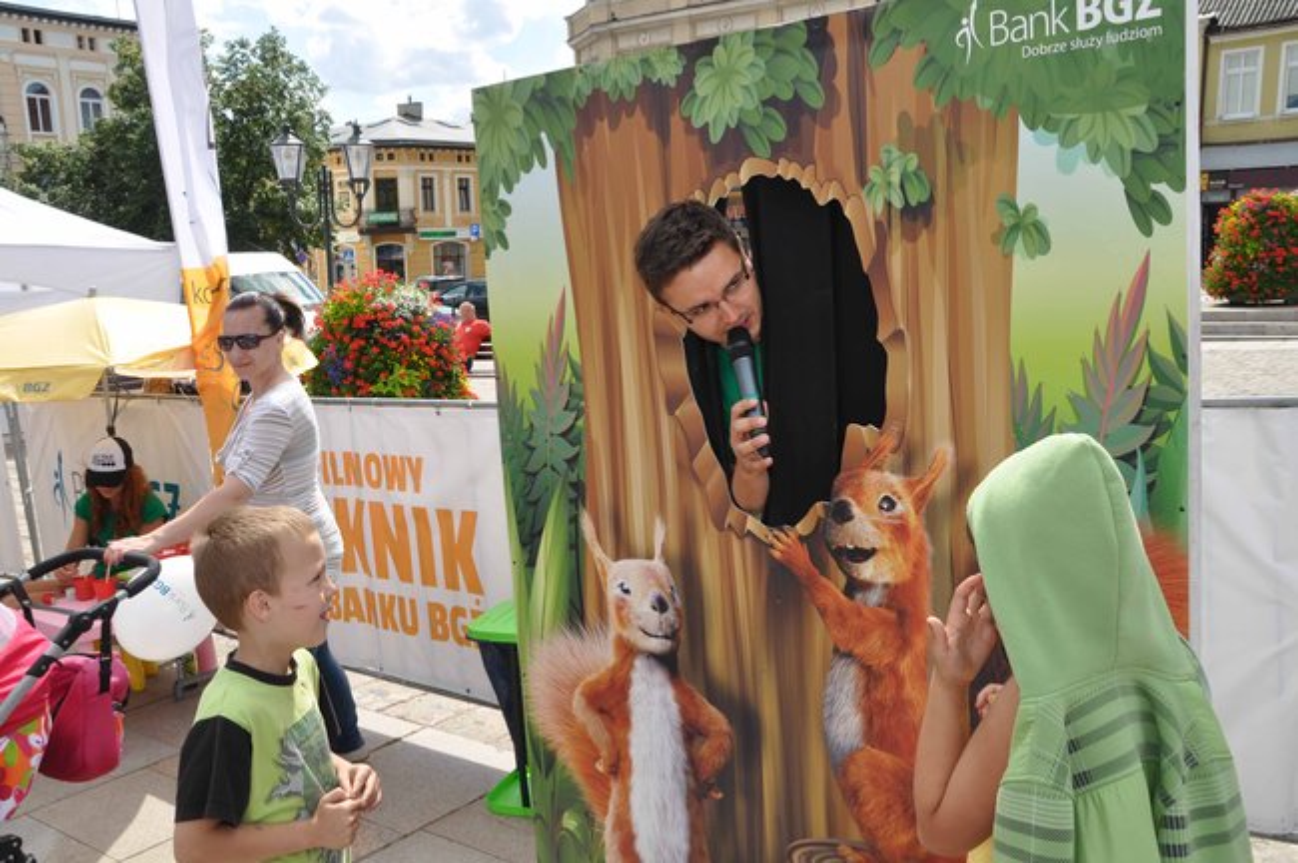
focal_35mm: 33
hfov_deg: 57.3
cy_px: 432
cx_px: 649
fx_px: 1189
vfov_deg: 39.9
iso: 200
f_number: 13
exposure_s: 1/200
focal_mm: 22
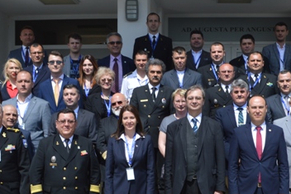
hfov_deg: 26.8
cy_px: 158
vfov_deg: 18.0
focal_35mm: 75
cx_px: 203
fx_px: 606
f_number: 7.1
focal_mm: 22
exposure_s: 1/250
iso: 100
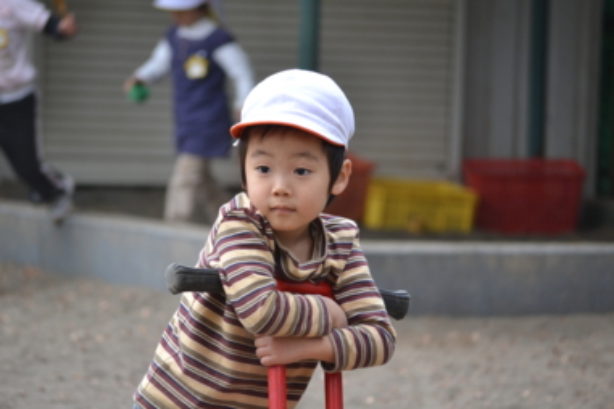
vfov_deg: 5.5
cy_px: 209
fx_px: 4298
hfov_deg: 8.2
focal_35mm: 252
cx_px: 300
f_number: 5.3
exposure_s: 1/200
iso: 400
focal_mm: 160
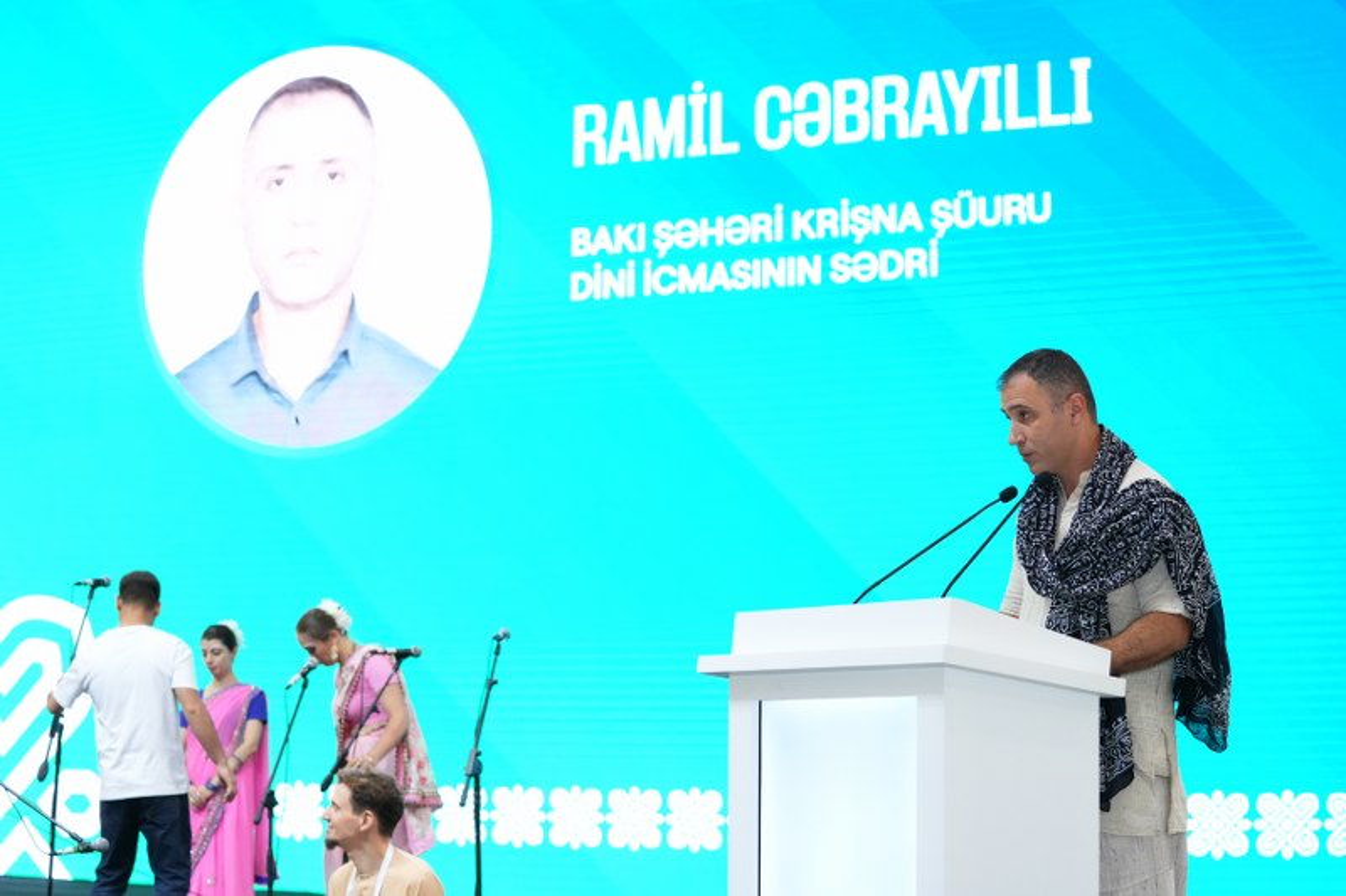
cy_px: 448
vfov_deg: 19.4
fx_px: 2617
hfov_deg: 28.8
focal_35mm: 70
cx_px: 673
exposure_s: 1/200
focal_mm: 70
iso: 4000
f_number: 4
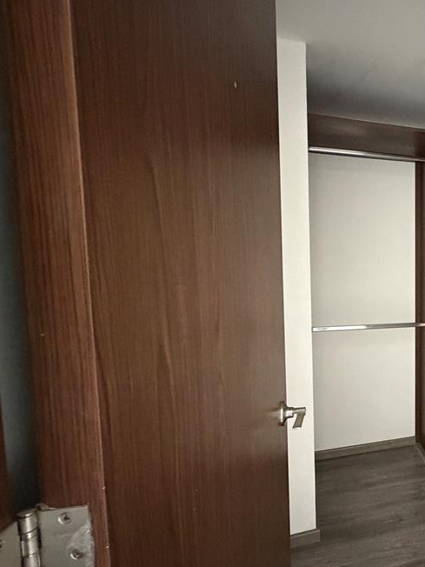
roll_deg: +0.1
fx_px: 360
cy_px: 293
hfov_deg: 48.7
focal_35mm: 22
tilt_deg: -6.0
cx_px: 436
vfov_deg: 76.4
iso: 1250
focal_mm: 2.22
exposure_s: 1/50
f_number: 2.2
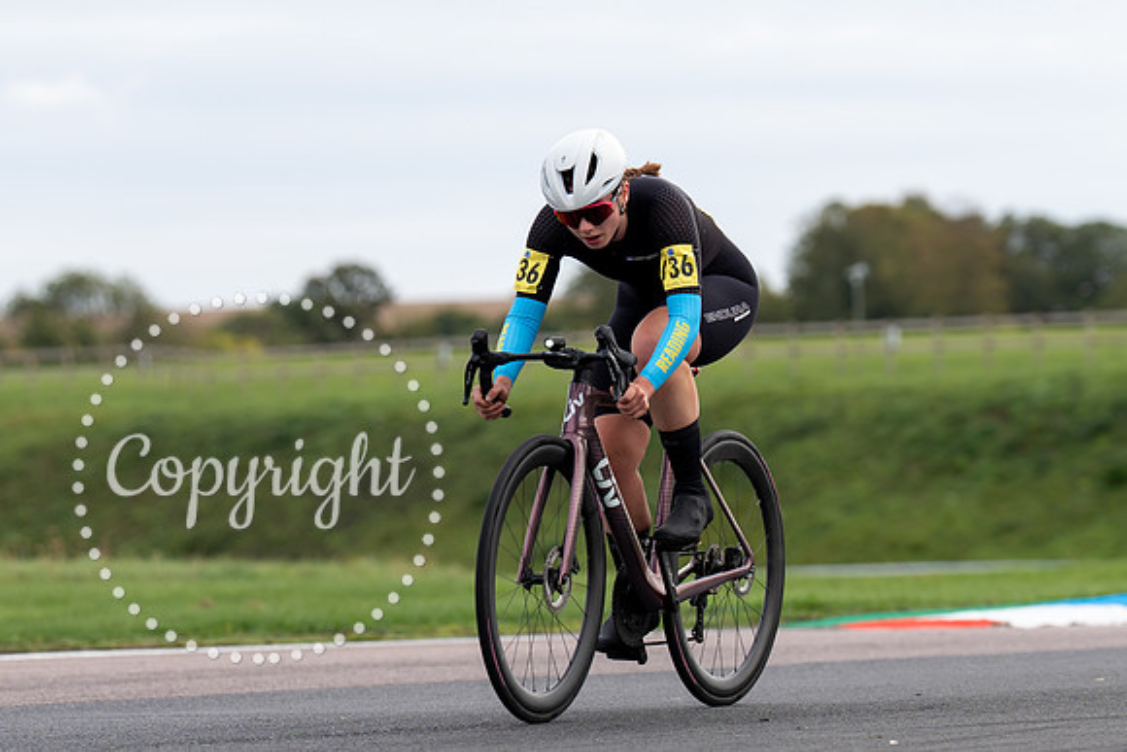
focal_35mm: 245
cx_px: 694
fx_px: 7656
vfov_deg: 5.6
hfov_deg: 8.4
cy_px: 432
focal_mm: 148
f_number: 3.5
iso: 125
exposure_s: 1/800
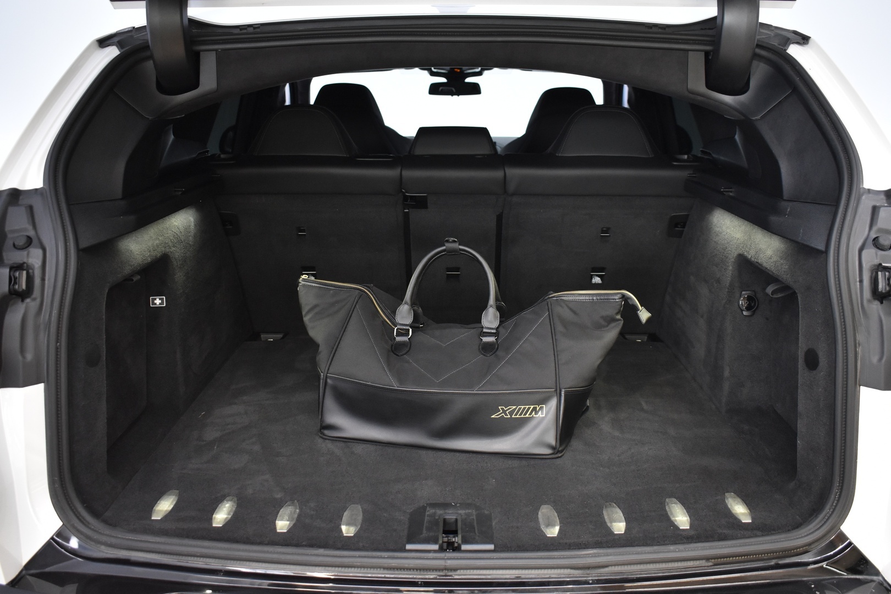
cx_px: 446
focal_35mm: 36
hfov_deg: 53.1
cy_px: 297
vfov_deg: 36.9
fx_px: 891
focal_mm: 24
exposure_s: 1/40
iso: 1800
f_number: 3.8
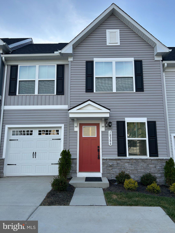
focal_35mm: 26
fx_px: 175
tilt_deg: +10.7
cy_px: 116
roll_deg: +0.0
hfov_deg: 53.1
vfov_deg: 67.3
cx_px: 88
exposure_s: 1/982
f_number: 1.5
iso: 50
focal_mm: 5.7
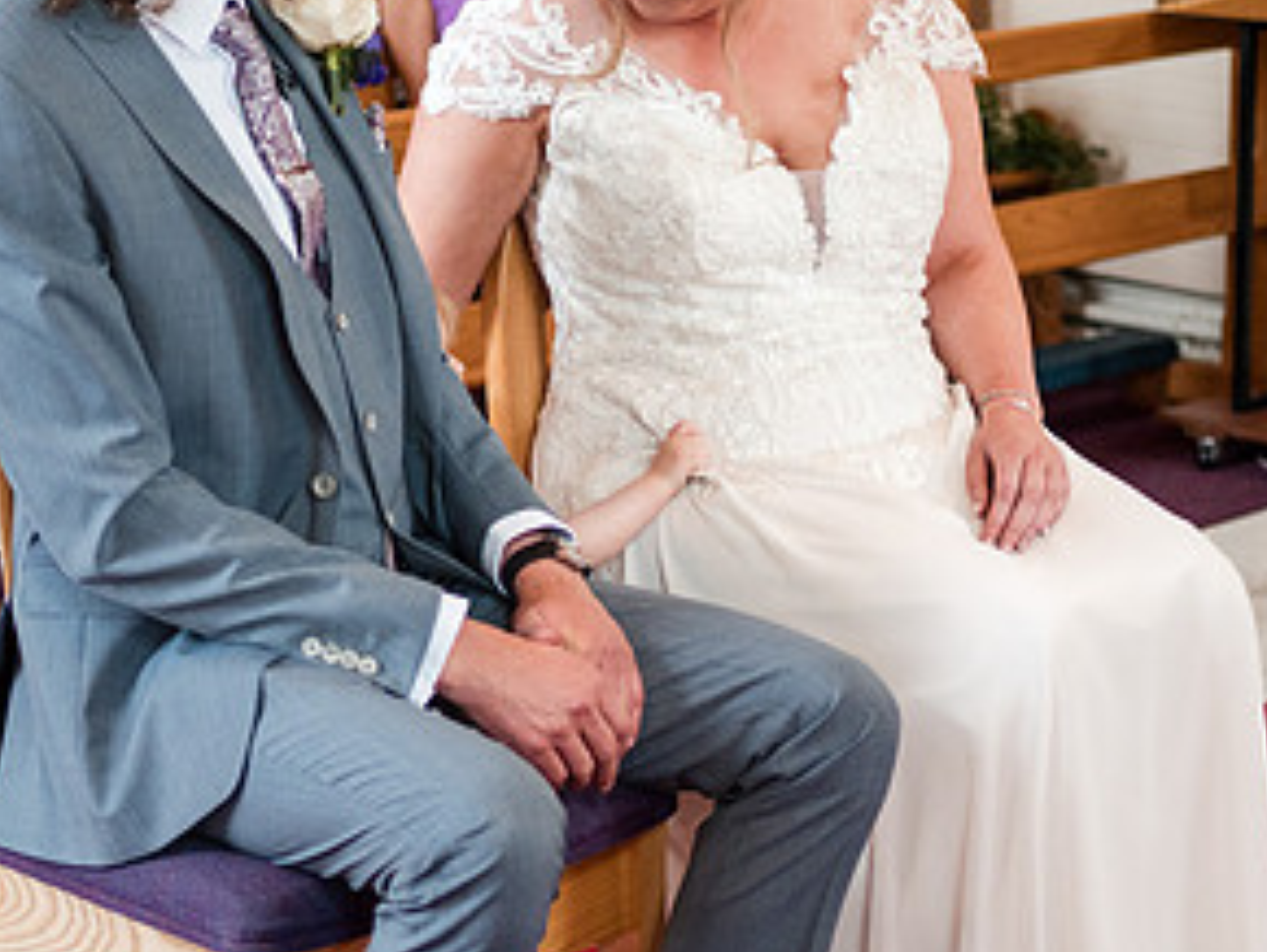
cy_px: 426
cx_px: 660
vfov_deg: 14.8
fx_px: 3663
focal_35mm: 100
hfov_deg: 19.6
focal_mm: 35
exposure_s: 1/500
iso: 1250
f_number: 1.8
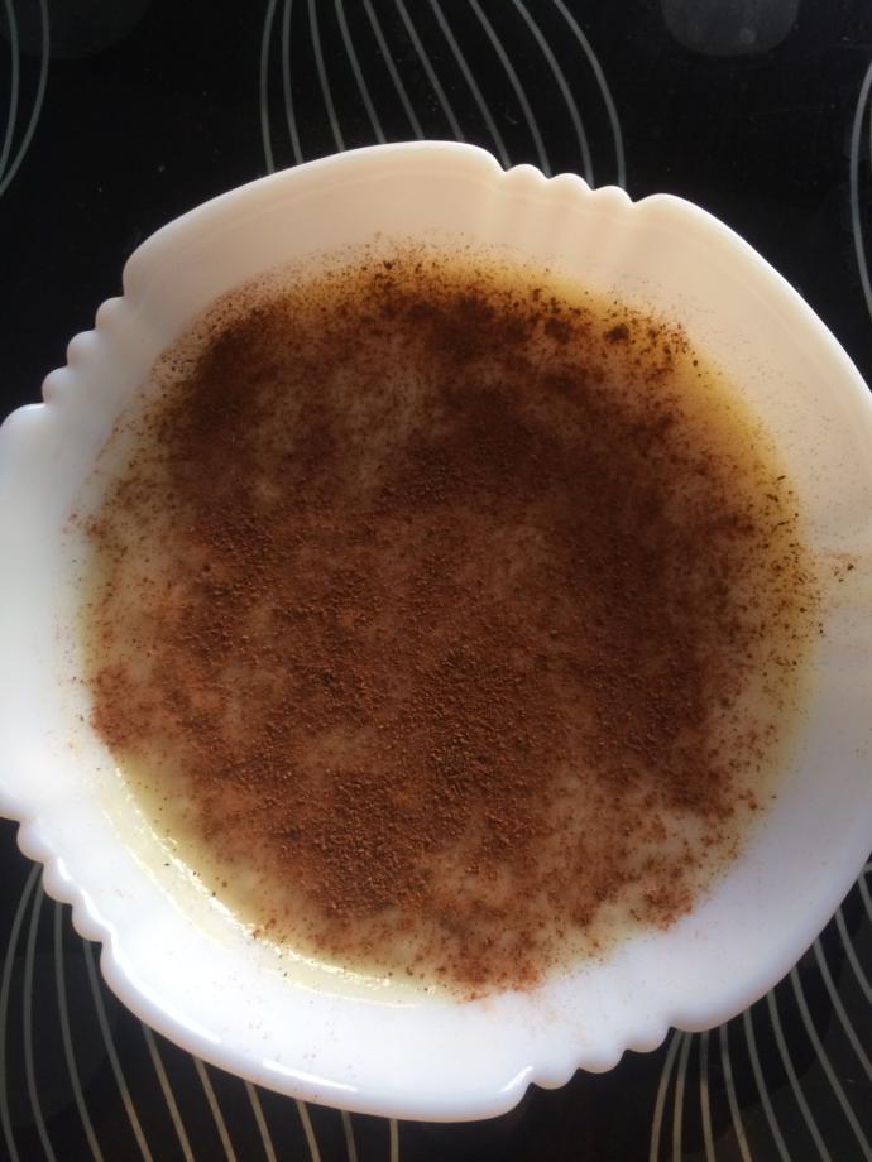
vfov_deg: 61.7
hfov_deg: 48.2
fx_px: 974
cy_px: 581
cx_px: 436
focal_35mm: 29
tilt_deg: -83.0
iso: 160
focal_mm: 4.15
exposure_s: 1/33
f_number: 2.2
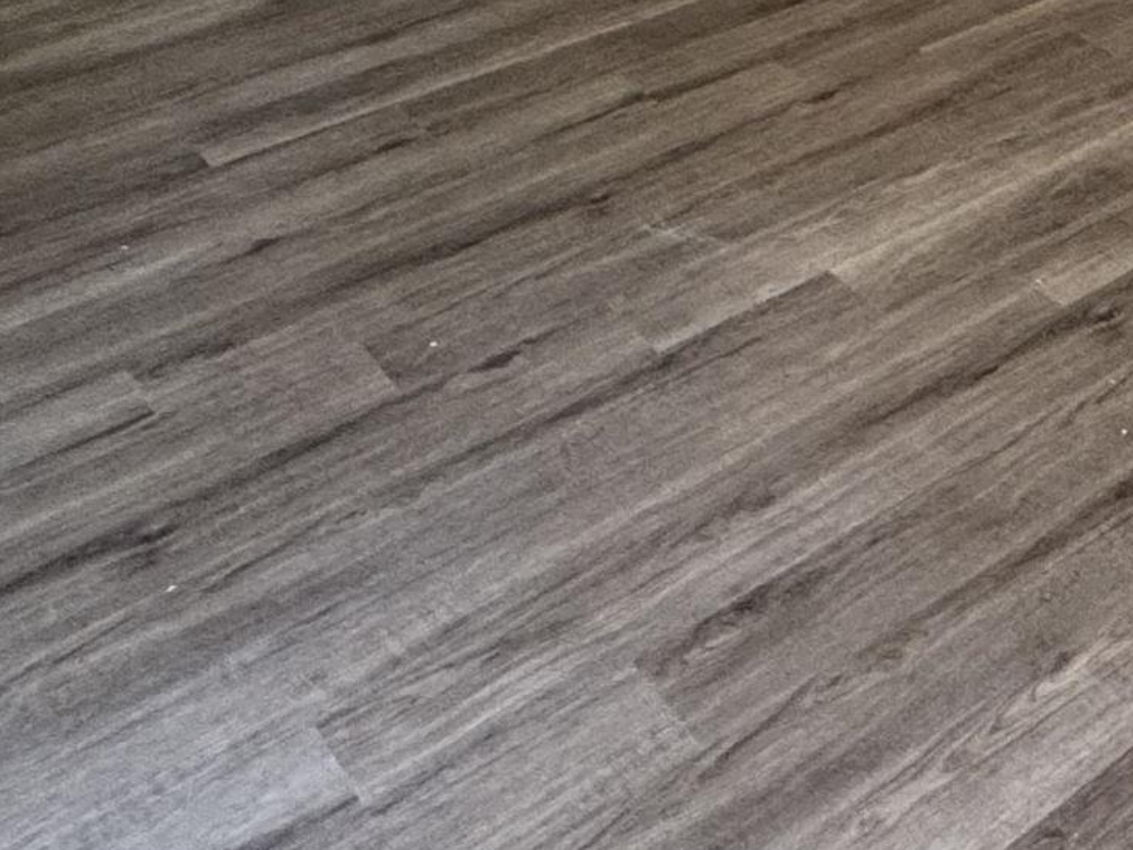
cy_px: -772
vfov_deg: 18.2
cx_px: 1265
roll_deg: -0.5
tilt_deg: -2.5
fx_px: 1931
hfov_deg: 29.3
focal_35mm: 59
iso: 250
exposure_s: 1/120
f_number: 2.2
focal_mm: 2.22
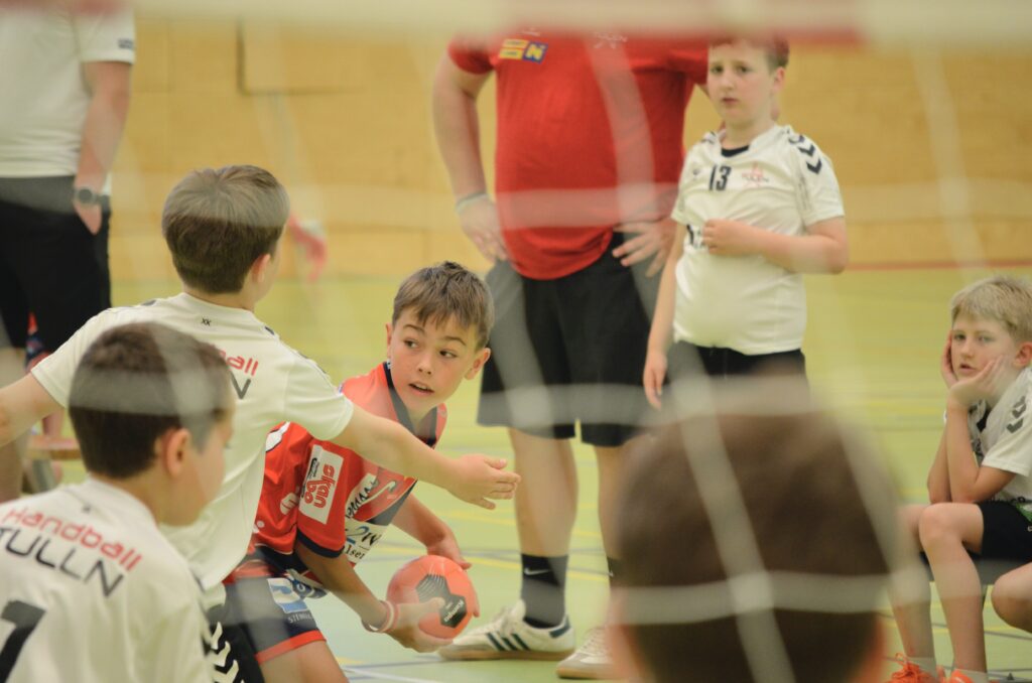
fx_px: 7080
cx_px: 516
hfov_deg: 8.3
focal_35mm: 248
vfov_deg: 5.5
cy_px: 342
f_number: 5.3
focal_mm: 165
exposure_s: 1/400
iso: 1600
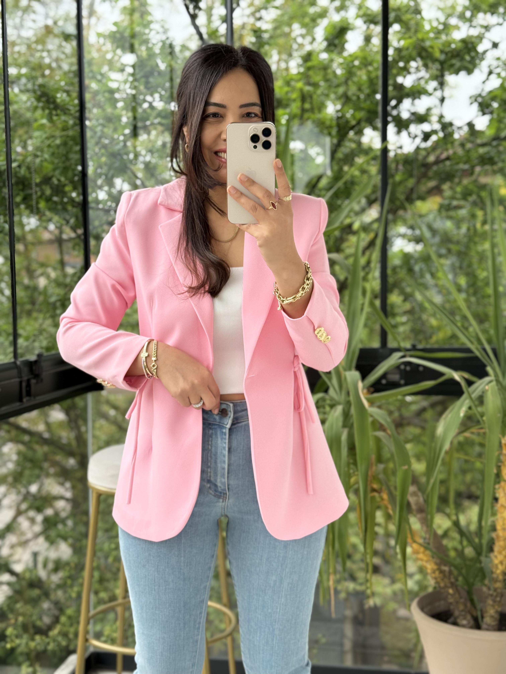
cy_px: 337
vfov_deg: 39.7
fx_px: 936
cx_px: 253
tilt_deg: -19.0
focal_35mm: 48
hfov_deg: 30.3
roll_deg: +0.6
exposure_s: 1/394
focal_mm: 6.76
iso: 100
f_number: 1.78
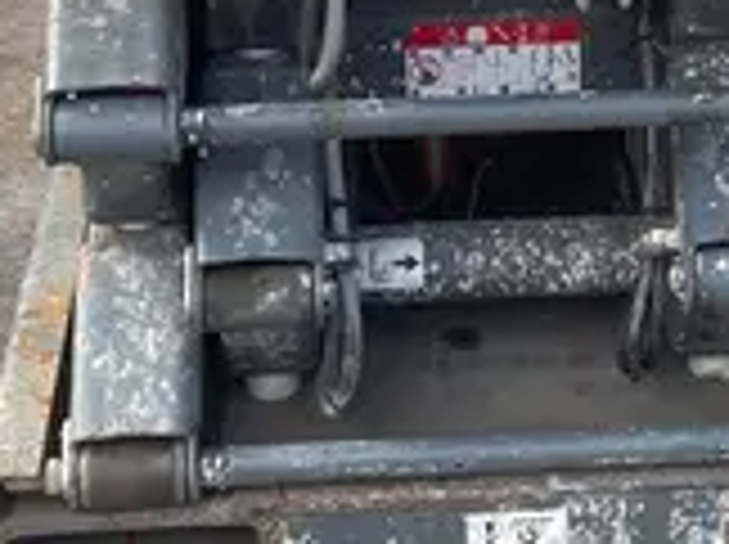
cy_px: -196
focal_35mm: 118
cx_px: 536
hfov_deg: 16.6
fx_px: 2481
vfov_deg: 12.1
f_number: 1.6
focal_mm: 4.2
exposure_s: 1/924
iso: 32
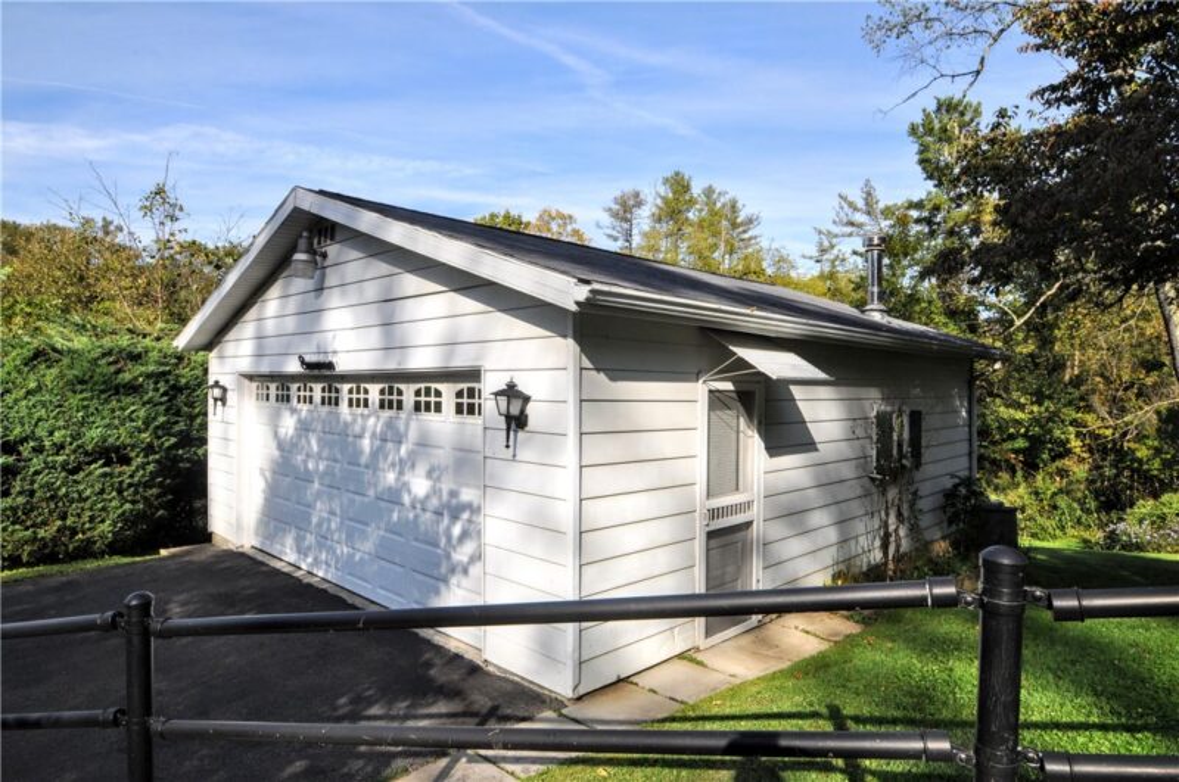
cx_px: 590
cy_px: 391
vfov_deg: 63.1
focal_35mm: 20
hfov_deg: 85.5
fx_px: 638
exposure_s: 1/500
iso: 320
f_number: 11
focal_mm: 13
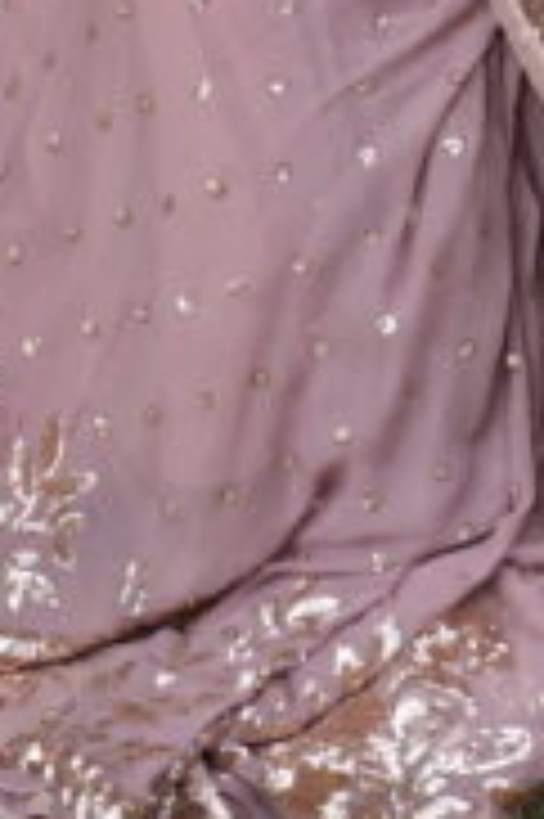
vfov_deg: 10.9
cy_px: -810
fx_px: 3929
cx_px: 958
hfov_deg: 7.7
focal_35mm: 173
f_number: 1.8
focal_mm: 35
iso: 160
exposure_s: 1/800
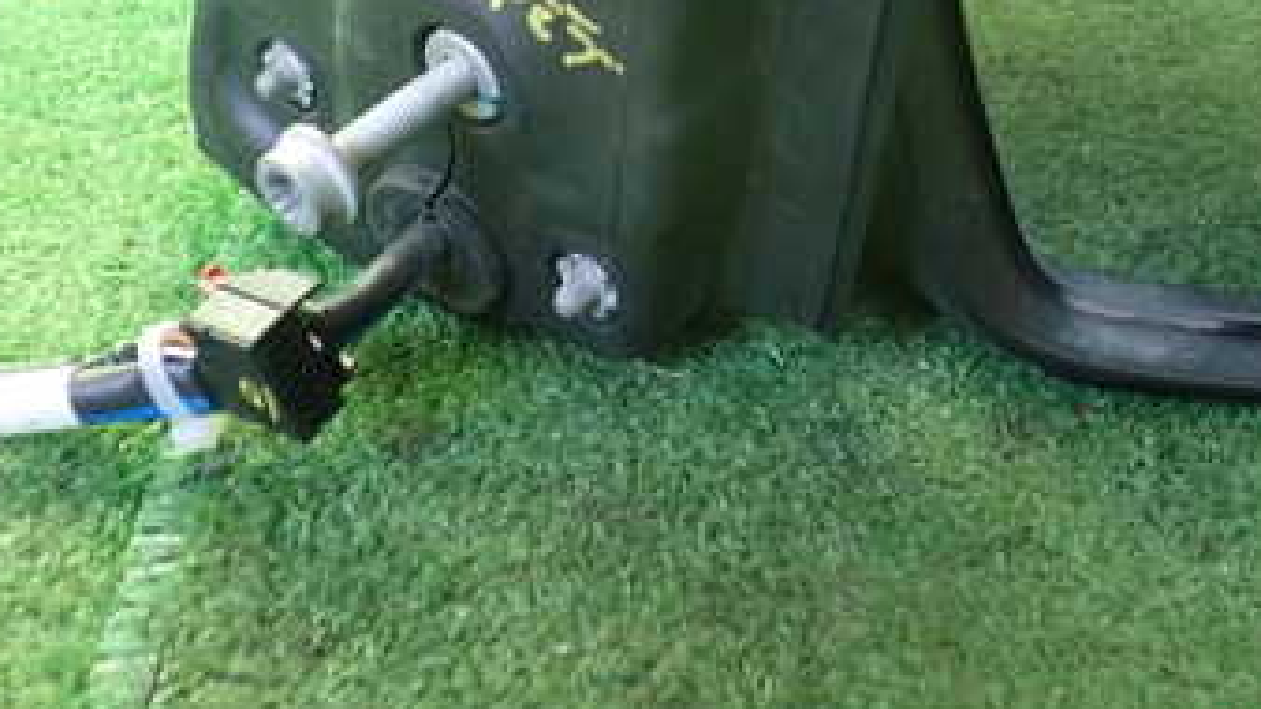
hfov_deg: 35.3
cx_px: 940
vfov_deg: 19.9
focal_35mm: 58
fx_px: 1939
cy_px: -41
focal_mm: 5.4
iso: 200
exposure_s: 1/80
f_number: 2.3
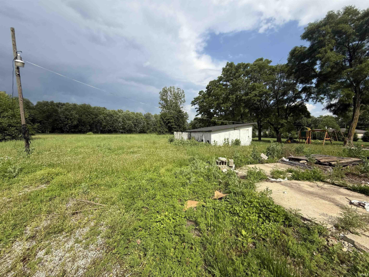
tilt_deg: -1.5
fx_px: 149
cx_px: 184
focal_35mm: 14
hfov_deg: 102.1
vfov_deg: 85.7
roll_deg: -1.4
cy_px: 138
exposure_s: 1/2092
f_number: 2.2
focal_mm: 2.22
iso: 50
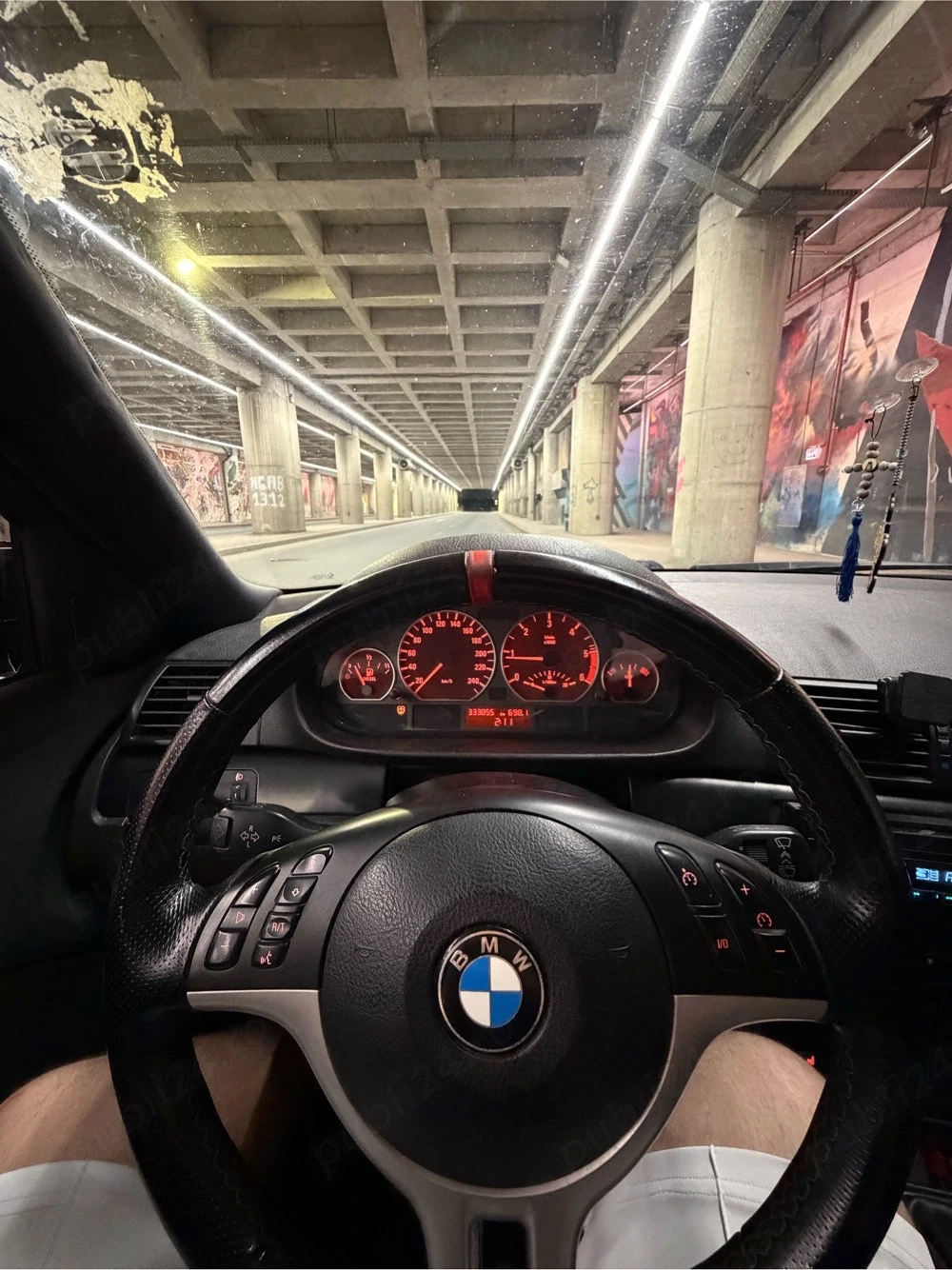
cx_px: 476
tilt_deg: -14.6
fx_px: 514
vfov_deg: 102.1
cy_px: 635
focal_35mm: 14
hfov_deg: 85.7
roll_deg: +0.2
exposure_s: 1/50
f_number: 2.2
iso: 1250
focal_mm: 2.22
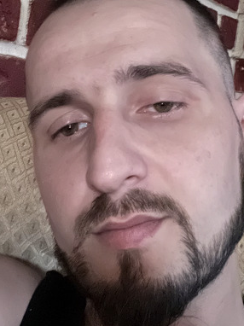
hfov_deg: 26.5
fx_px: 517
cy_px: 94
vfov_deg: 34.4
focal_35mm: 55
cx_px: 125
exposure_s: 1/7
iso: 2000
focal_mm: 2.71
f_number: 2.2
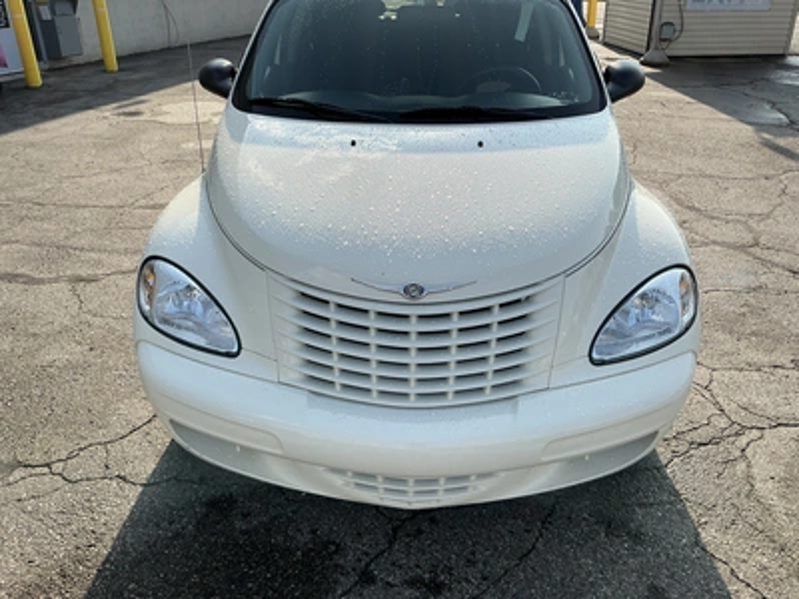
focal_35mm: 28
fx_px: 646
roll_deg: +1.9
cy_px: 300
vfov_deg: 49.7
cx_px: 400
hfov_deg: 63.4
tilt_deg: -25.0
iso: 25
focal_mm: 3
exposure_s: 1/1342
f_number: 1.8
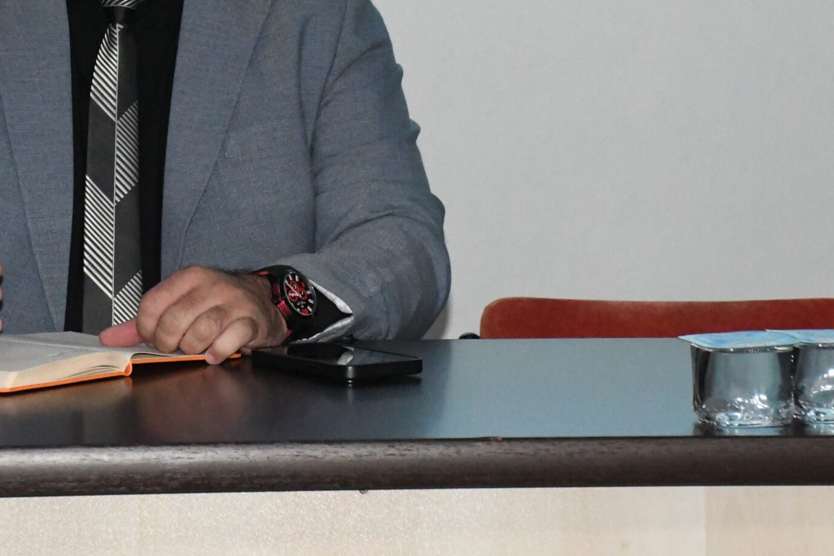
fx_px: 3892
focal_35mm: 168
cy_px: 50
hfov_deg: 12.2
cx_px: 315
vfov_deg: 8.1
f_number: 9
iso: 10000
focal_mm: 60
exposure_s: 1/125
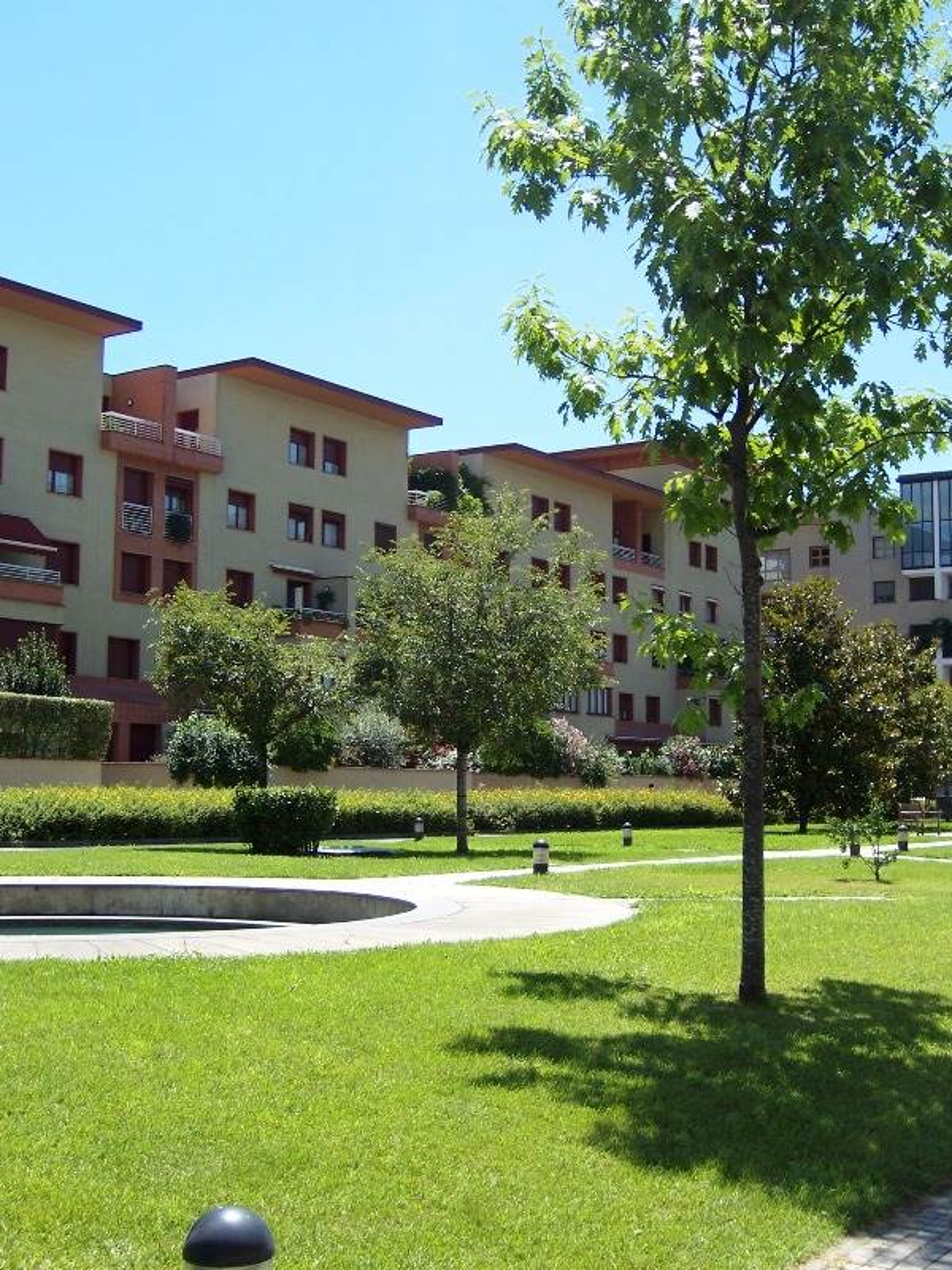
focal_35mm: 45
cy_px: 635
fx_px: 1650
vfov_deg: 42.1
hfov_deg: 32.2
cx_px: 476
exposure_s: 1/640
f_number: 3.2
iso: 80
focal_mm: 7.7
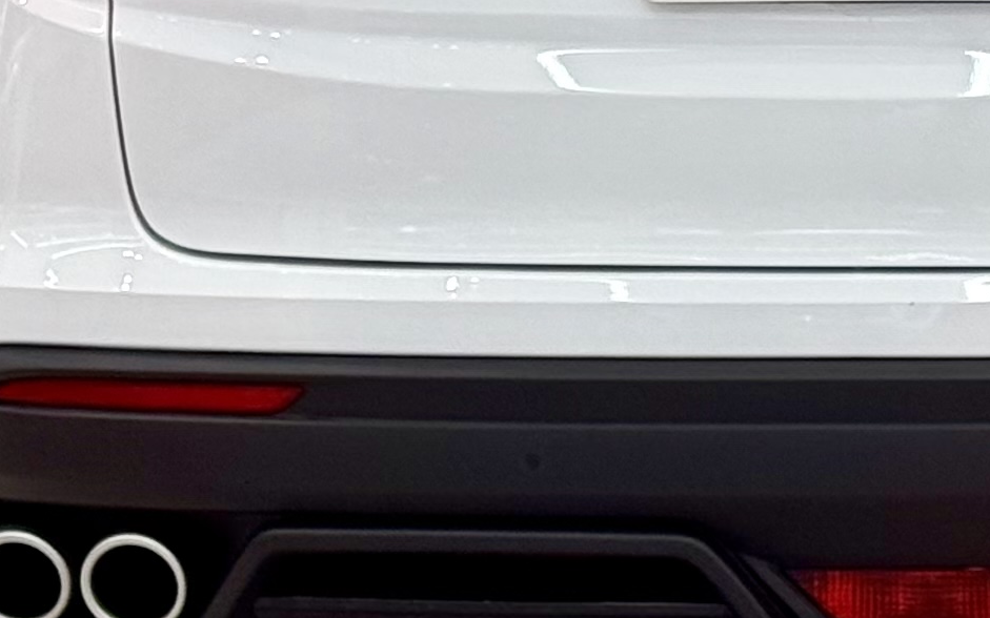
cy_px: -144
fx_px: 5881
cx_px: 1019
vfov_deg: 6.0
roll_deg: +0.0
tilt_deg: -3.0
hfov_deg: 9.5
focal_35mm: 218
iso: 100
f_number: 1.78
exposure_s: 1/100
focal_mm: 6.76
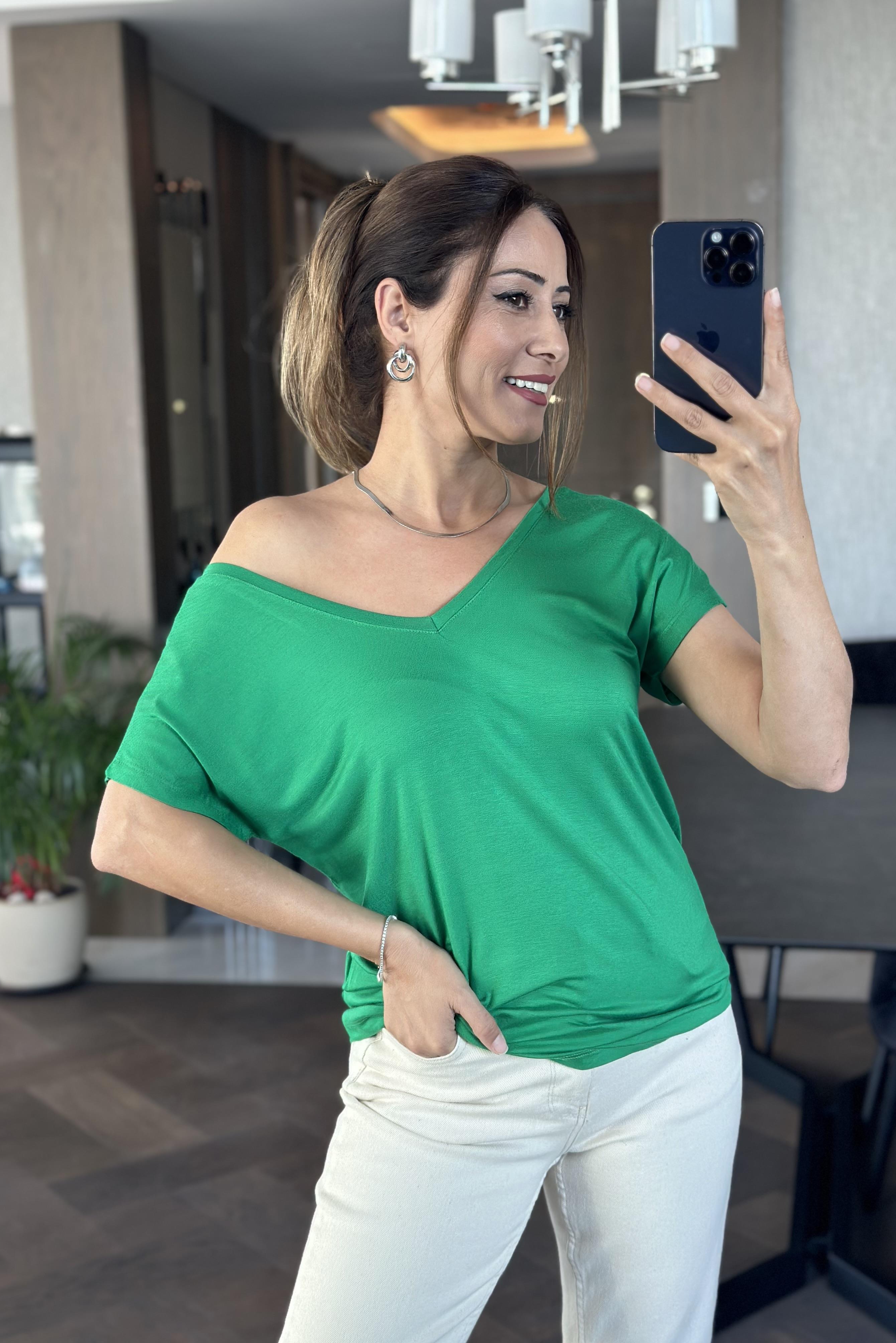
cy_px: 671
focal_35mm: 50
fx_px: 1867
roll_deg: +2.4
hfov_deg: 27.0
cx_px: 457
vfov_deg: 39.6
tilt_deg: -15.3
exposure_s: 1/68
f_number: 1.78
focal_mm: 6.86
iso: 125
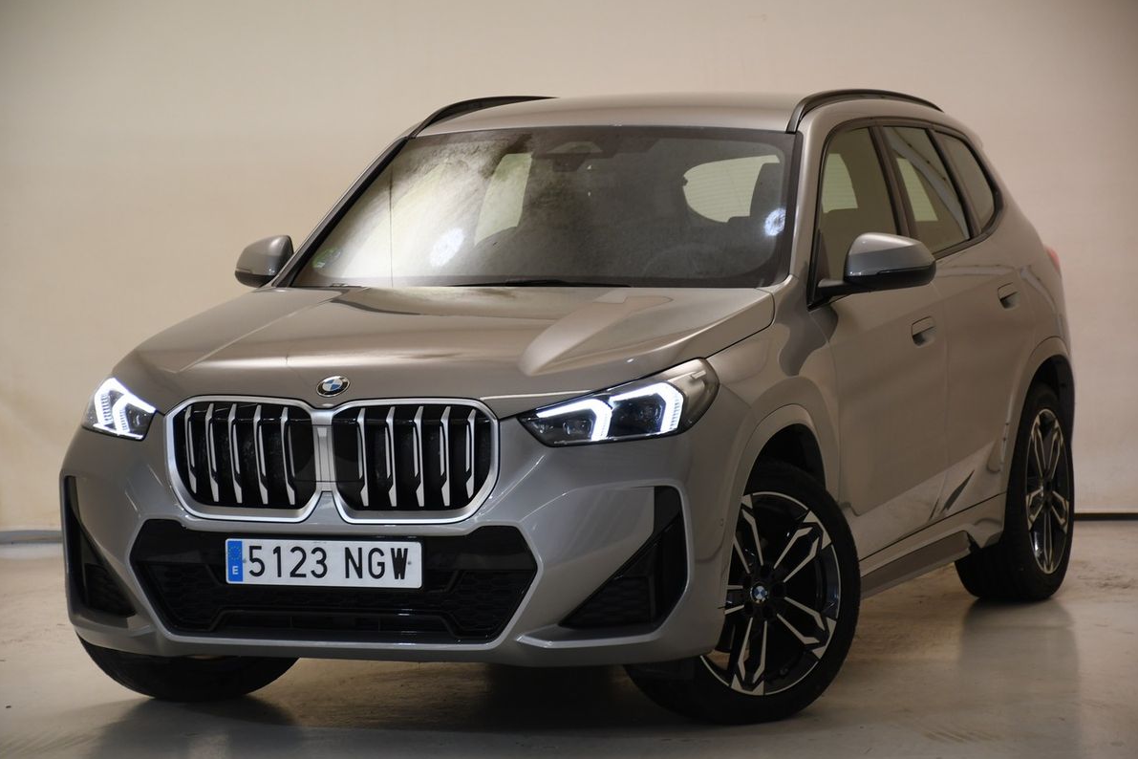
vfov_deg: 10.7
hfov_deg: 16.0
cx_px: 569
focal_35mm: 128
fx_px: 4046
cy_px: 380
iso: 640
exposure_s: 1/40
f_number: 5.3
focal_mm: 85
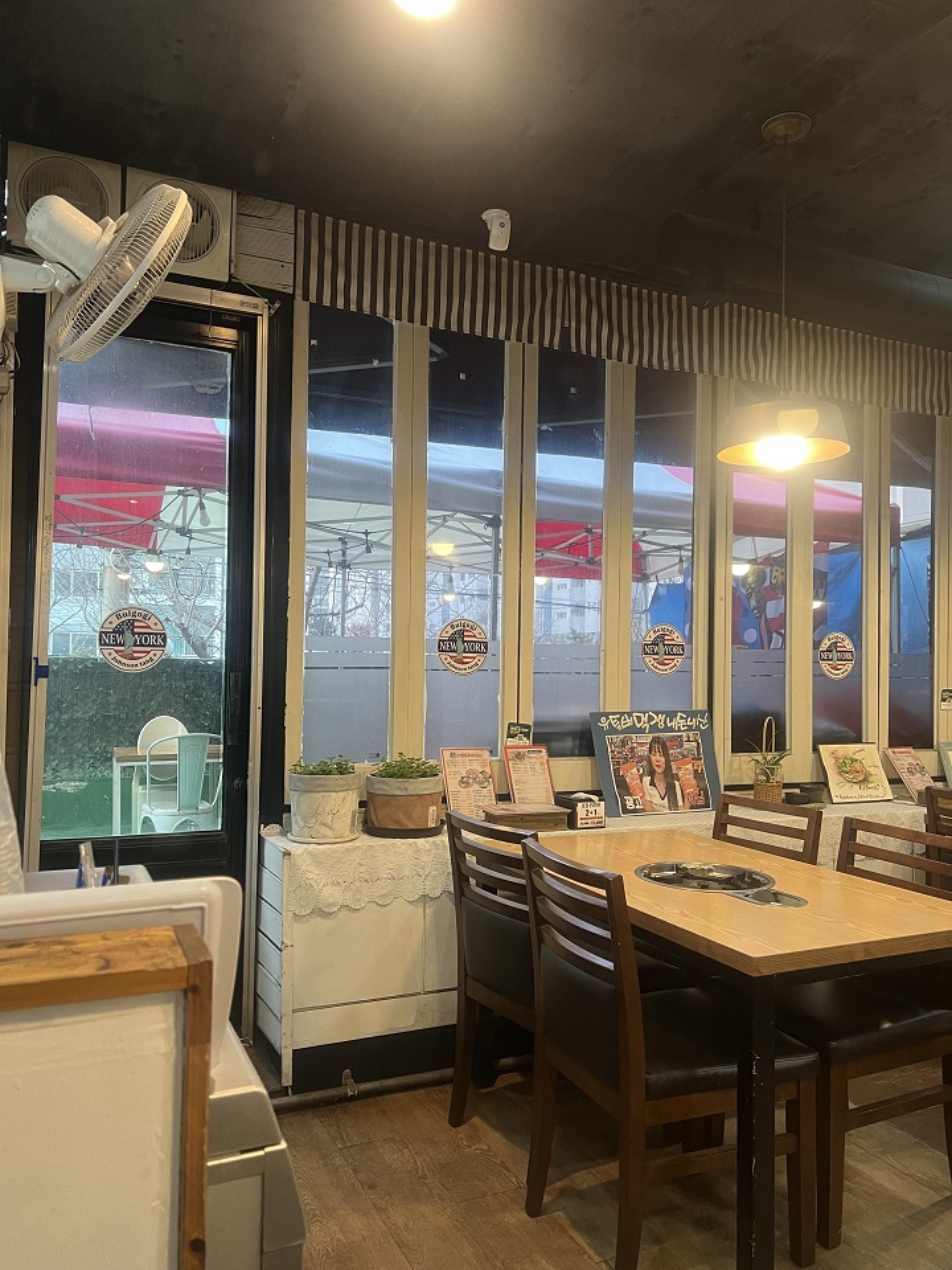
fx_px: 953
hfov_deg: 53.1
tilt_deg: +1.7
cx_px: 476
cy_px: 635
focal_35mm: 26
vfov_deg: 67.3
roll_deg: -1.6
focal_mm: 5.7
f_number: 1.5
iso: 200
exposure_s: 1/60
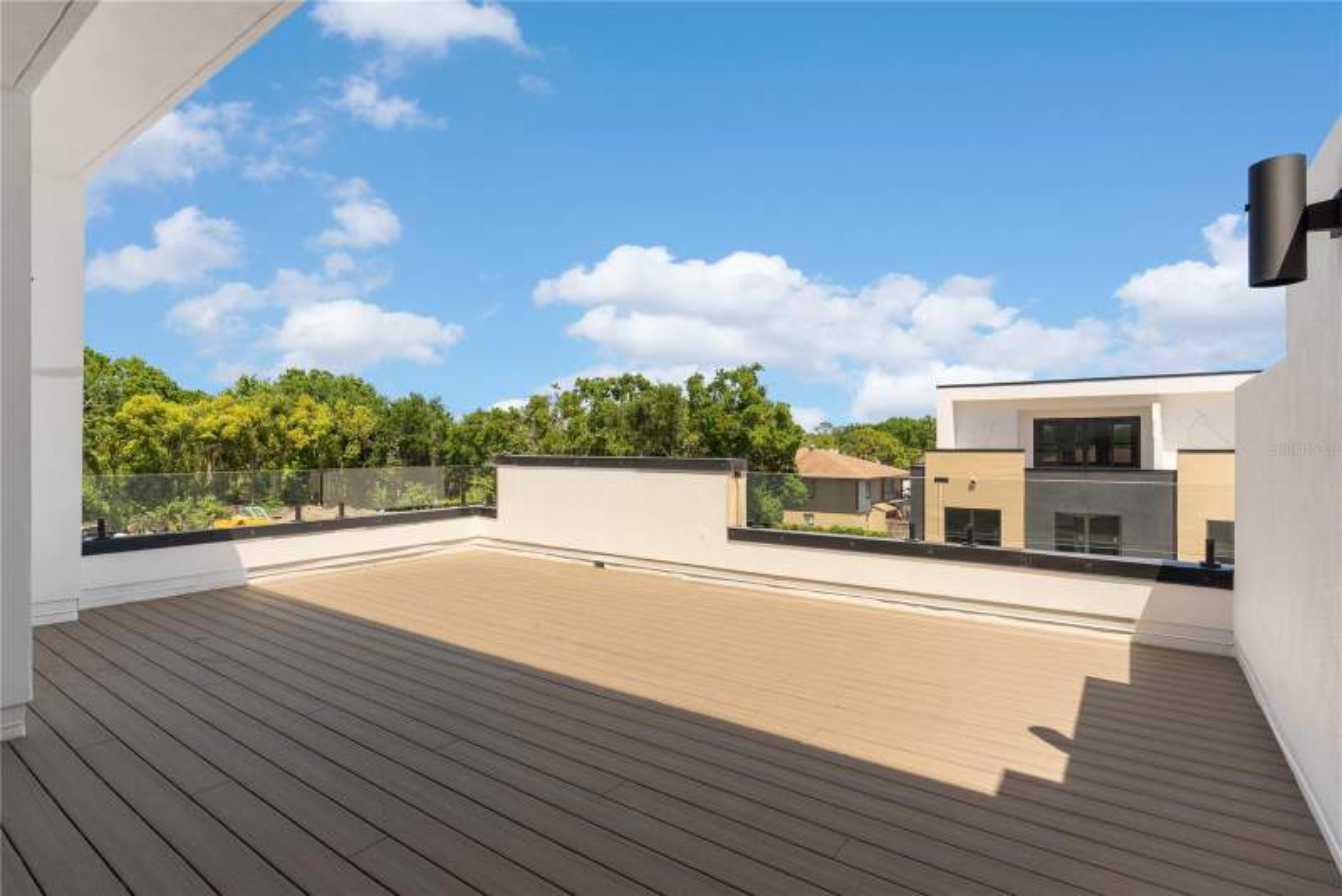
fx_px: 634
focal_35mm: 17
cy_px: 448
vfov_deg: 70.5
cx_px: 671
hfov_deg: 93.3
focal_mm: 17
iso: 100
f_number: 8
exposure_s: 1/100
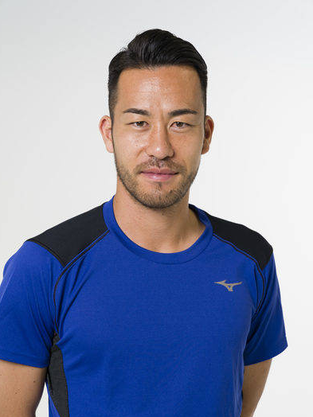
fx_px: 928
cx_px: 155
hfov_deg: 19.1
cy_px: 226
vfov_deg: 25.3
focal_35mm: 77
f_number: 5.6
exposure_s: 1/125
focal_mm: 70
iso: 100
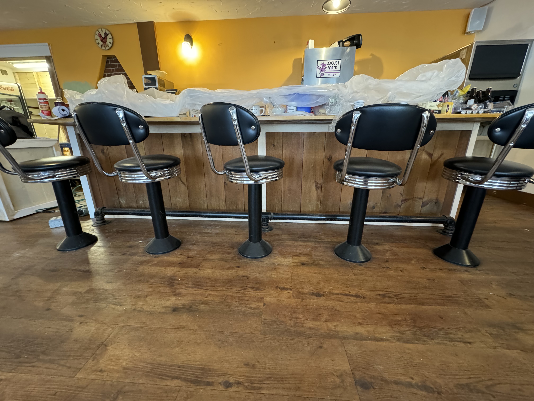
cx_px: 267
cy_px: 200
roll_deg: +0.2
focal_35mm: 14
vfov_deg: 85.7
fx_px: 216
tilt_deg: -18.9
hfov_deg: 102.1
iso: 1250
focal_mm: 2.22
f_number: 2.2
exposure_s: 1/40
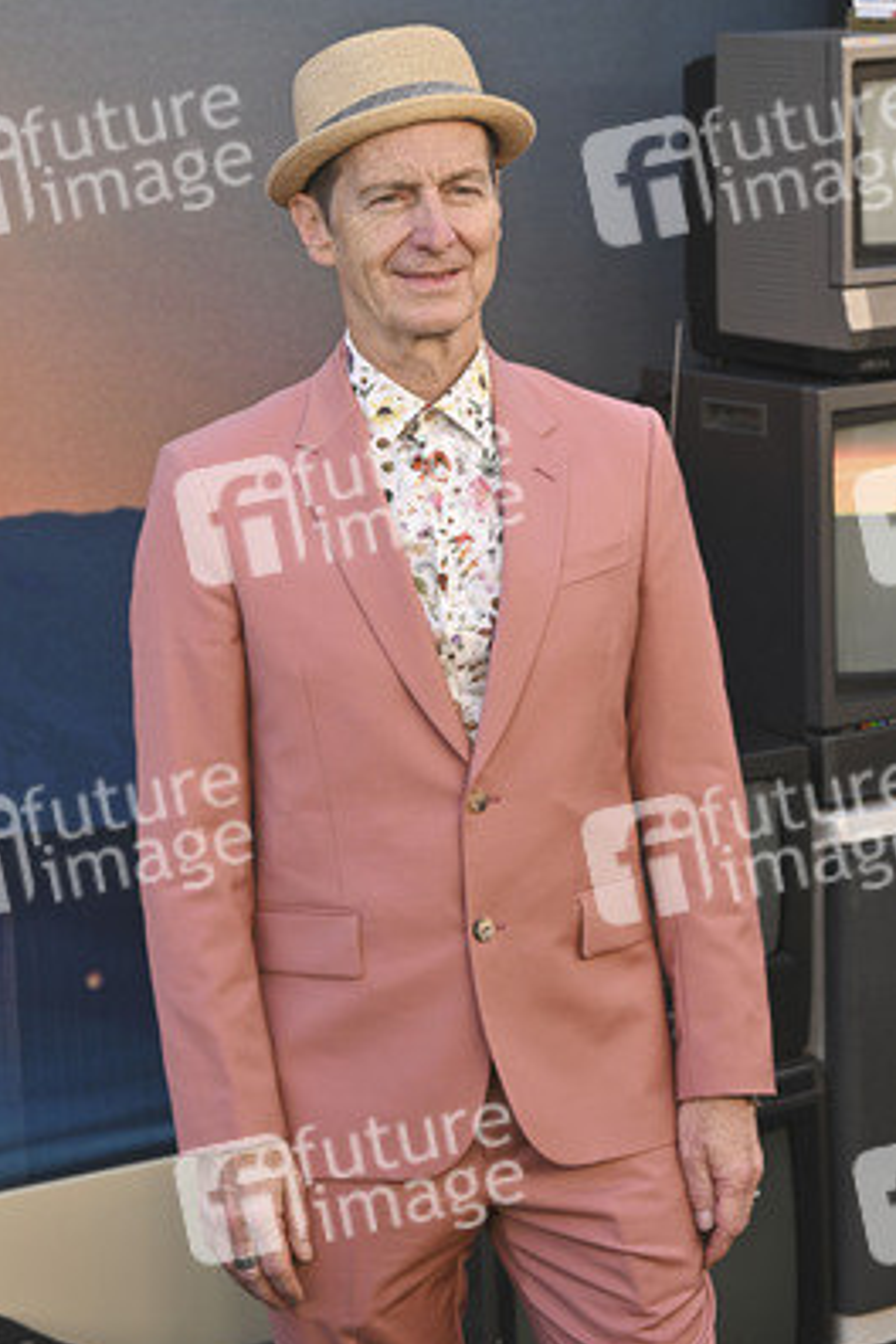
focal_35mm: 99
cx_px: 448
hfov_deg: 13.8
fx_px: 3696
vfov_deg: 20.6
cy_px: 675
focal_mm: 98
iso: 500
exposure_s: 1/320
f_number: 7.1
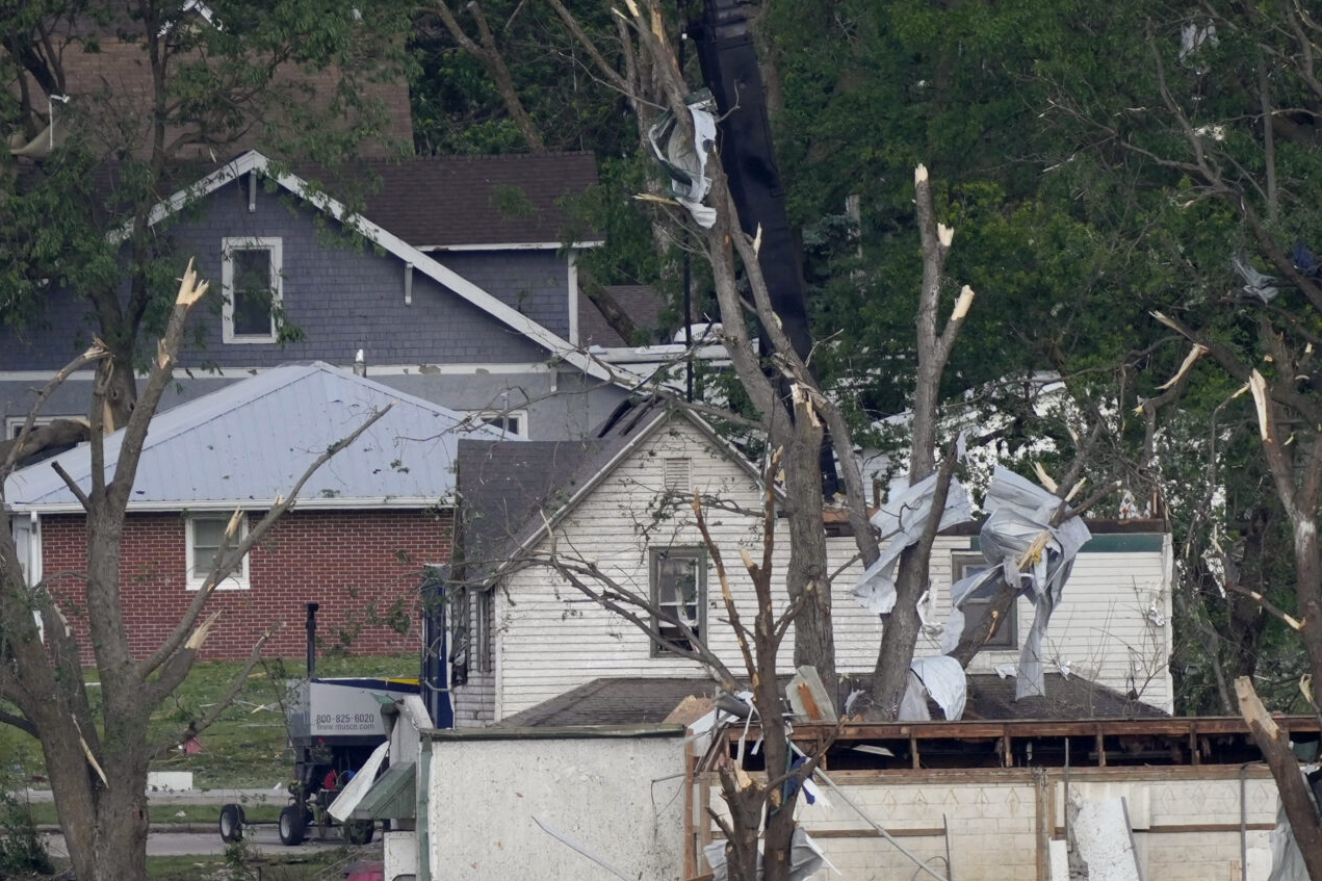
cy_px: 733
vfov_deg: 0.8
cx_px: 525
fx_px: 66564
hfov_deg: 1.1
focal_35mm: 1813
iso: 400
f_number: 6.3
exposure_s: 1/1250
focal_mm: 600
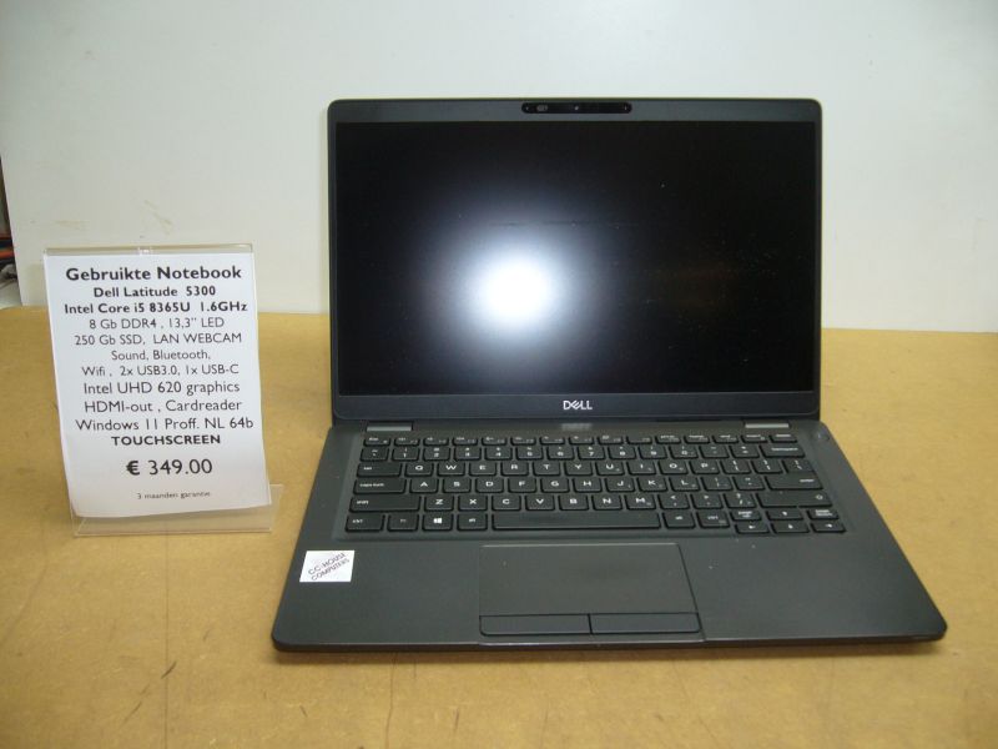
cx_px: 499
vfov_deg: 40.7
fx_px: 1009
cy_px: 374
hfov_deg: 52.6
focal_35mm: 35
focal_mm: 5.8
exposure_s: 1/30
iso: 100
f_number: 2.8
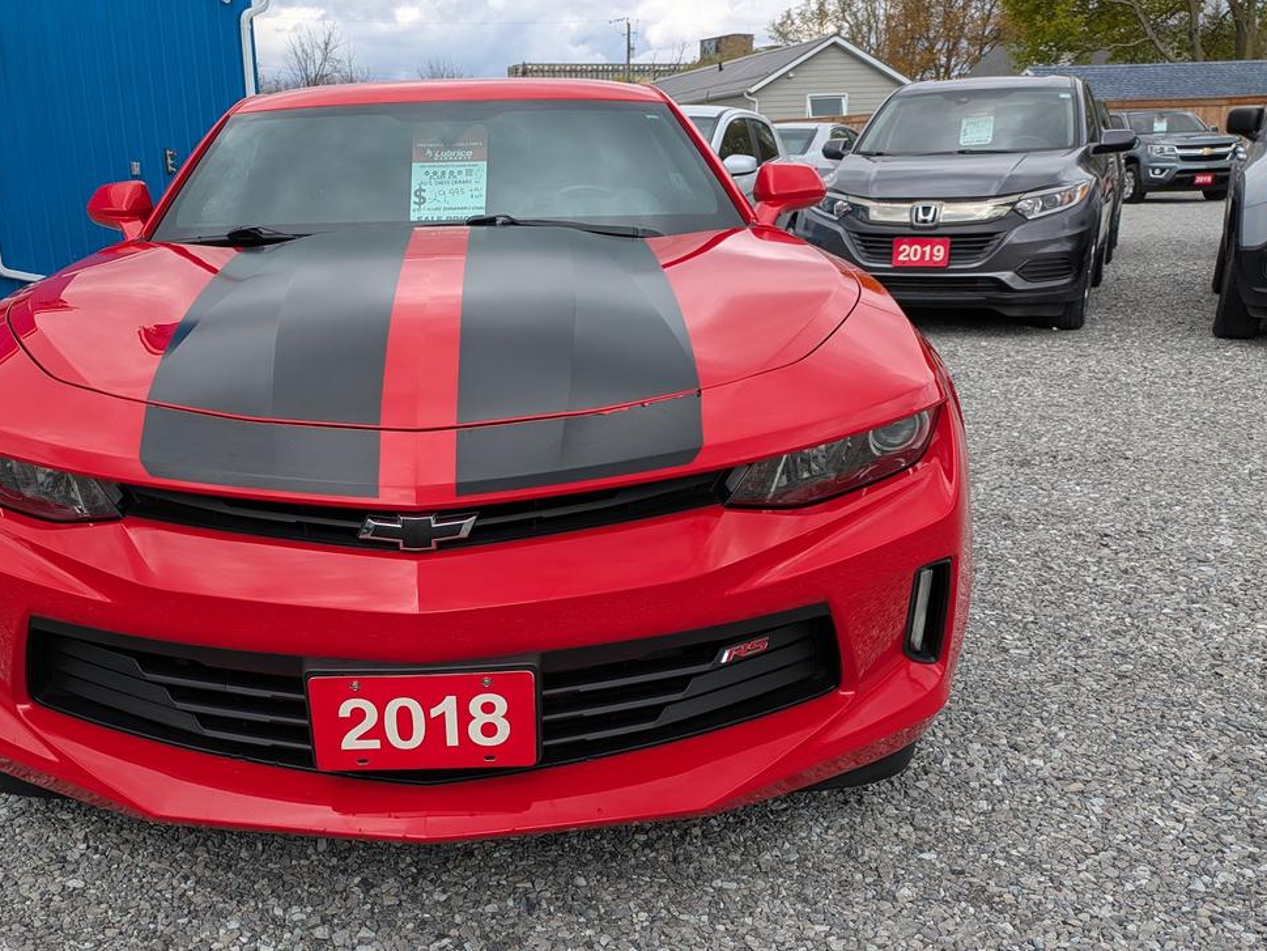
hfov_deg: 54.6
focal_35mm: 33
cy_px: 566
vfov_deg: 42.8
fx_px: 1208
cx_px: 462
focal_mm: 5.43
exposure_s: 1/1733
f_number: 1.89
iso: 46
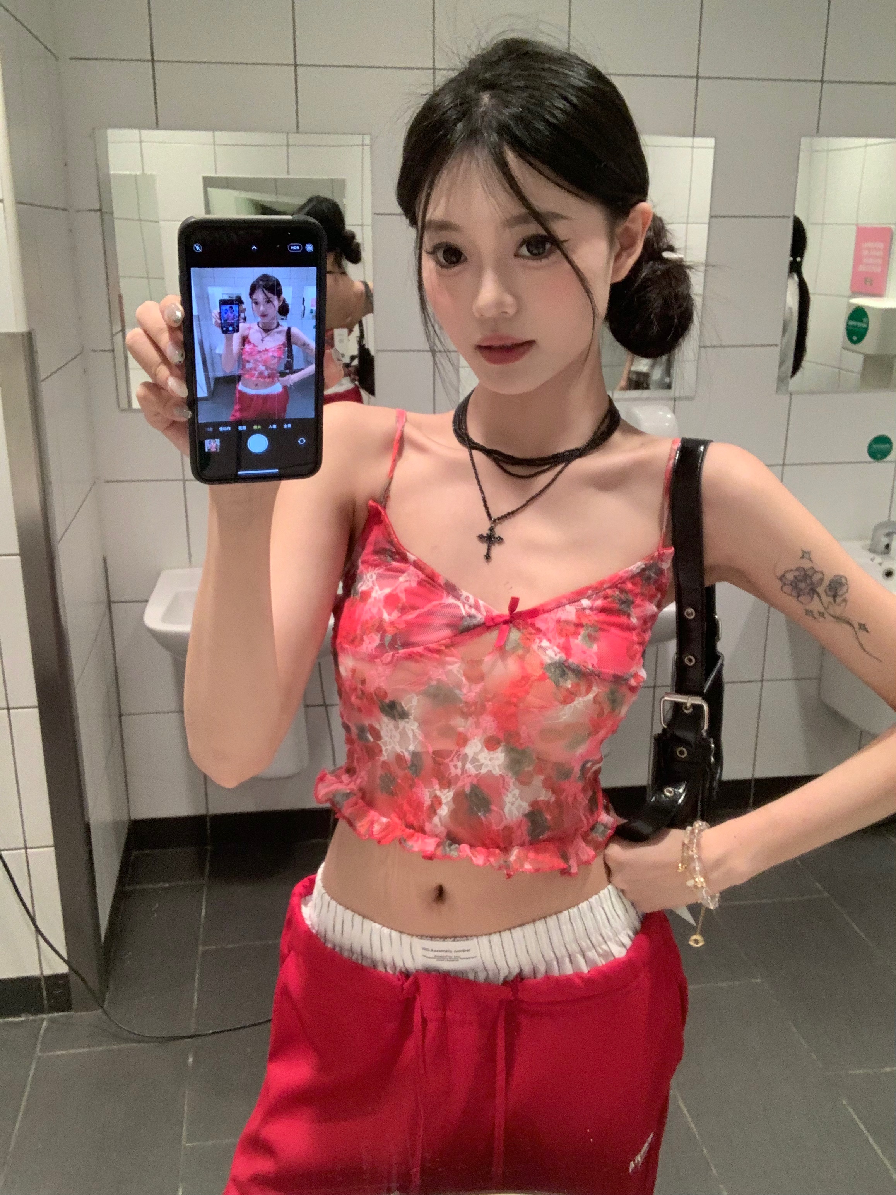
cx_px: 448
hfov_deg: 44.2
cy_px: 598
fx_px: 1104
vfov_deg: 56.8
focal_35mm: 32
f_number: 2.2
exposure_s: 1/60
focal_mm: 2.87
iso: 200
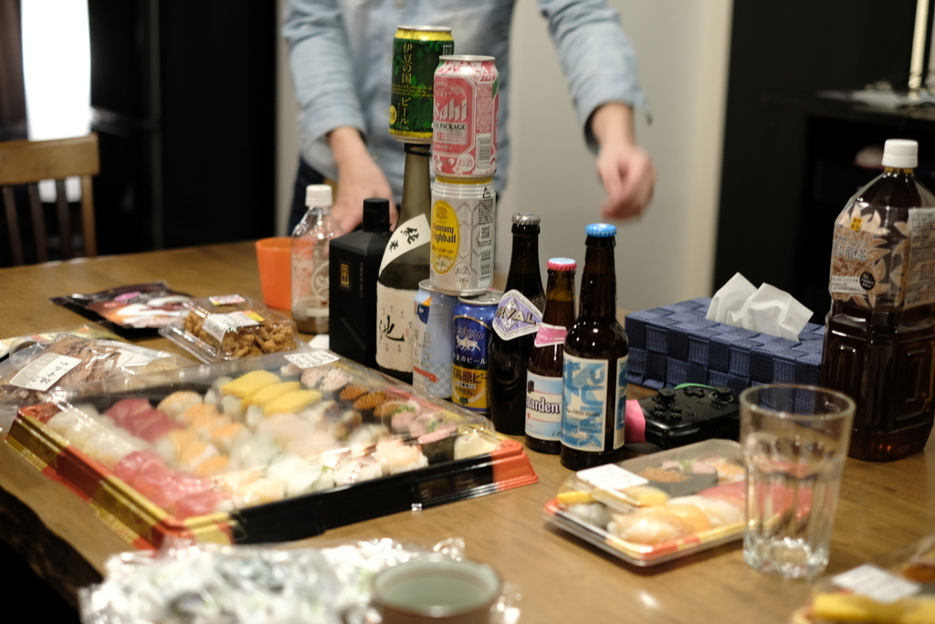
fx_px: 1377
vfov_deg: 25.5
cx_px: 468
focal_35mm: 53
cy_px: 312
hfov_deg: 37.5
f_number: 1.8
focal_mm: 35
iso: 640
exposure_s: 1/30
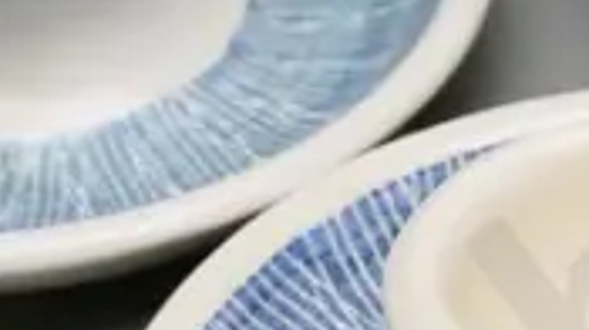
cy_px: -94
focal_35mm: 230
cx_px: 1188
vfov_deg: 5.2
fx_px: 3588
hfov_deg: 8.8
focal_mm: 18
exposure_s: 1/320
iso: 3200
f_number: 5.6
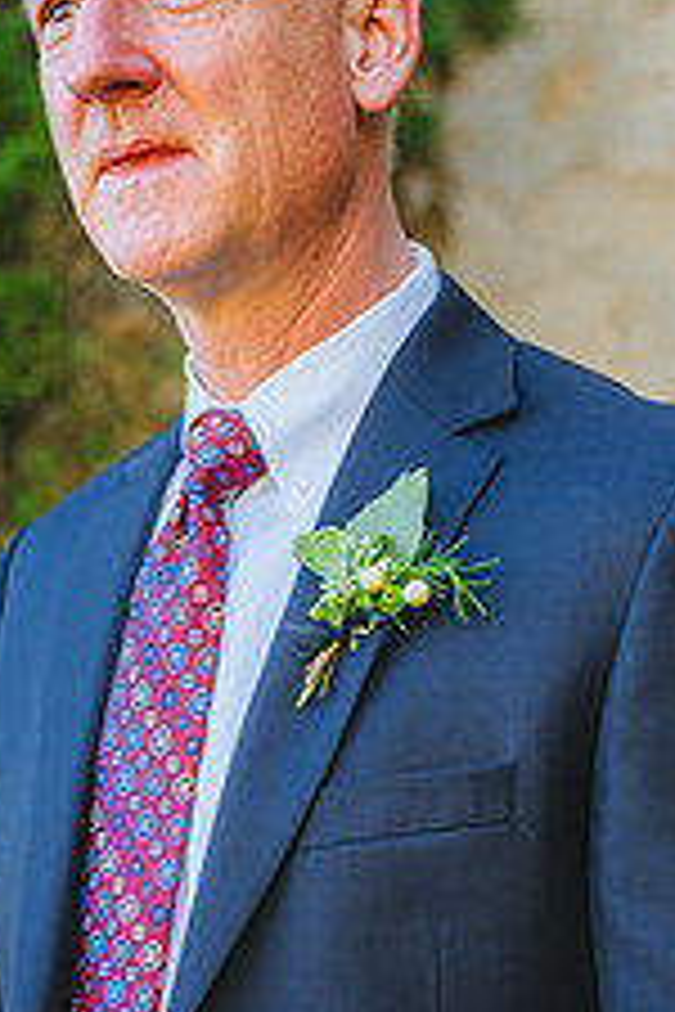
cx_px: 241
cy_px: 630
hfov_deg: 15.2
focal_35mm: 90
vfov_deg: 22.6
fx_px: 2531
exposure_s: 1/800
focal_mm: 45
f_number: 2.8
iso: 500
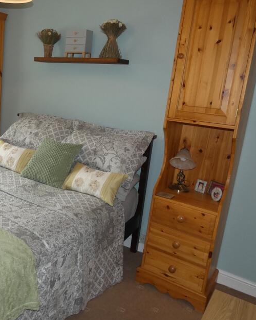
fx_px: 303
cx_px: 38
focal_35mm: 32
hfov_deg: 42.9
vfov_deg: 55.6
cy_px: 146
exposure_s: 1/60
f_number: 2.8
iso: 160
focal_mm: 3.6
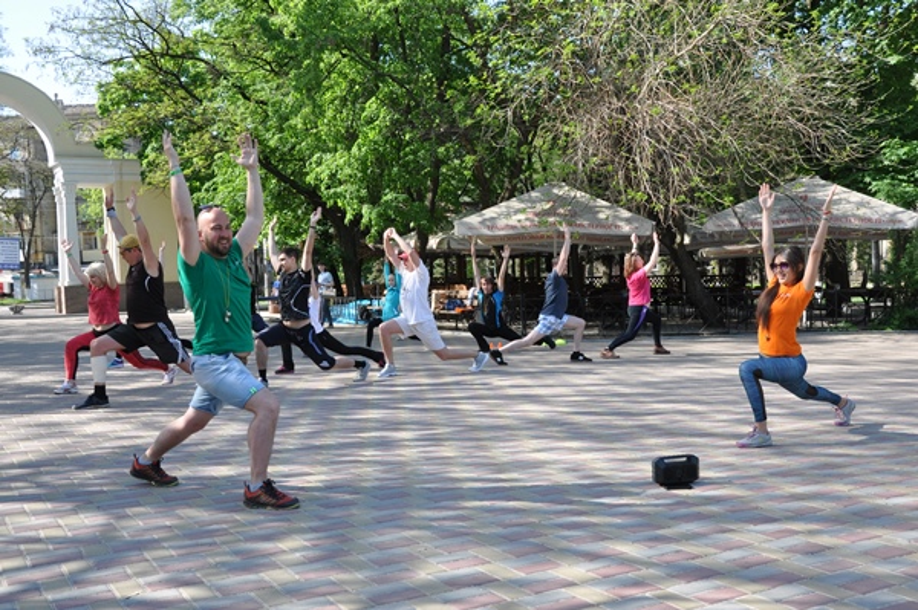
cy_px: 305
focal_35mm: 38
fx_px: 955
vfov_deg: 35.4
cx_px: 459
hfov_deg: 51.3
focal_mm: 25
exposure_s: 1/100
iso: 200
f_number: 10
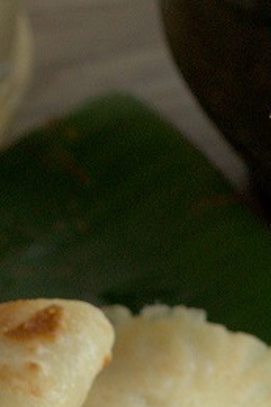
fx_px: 2815
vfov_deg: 8.0
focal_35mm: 249
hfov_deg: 5.5
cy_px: 714
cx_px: -65
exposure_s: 1/60
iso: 900
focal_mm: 40
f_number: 5.6
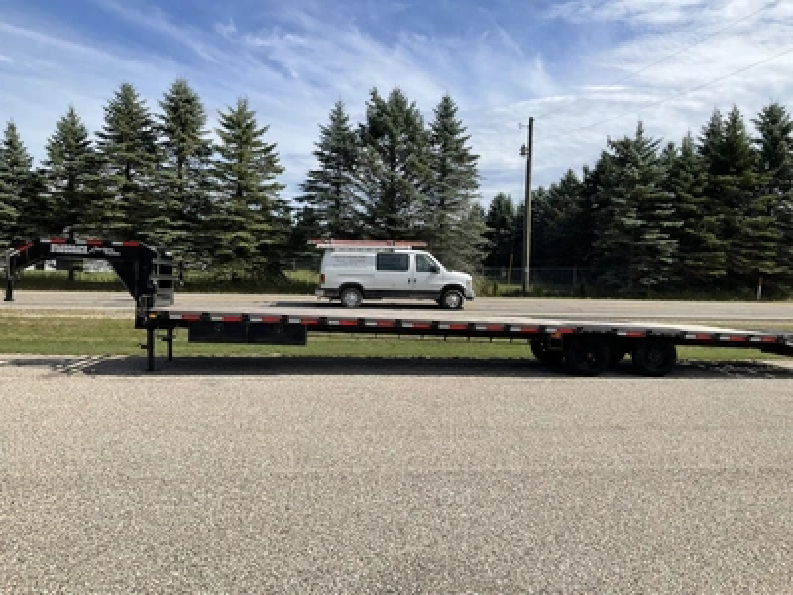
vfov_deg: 48.2
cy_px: 298
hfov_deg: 61.7
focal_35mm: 29
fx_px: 664
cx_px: 396
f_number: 1.8
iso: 25
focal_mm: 3
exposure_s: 1/2538
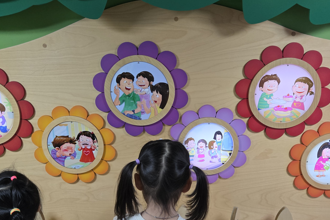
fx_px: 321
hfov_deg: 54.4
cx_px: 167
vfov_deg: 37.6
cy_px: 139
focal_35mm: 35
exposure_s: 1/180
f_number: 1.8
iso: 160
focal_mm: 5.4
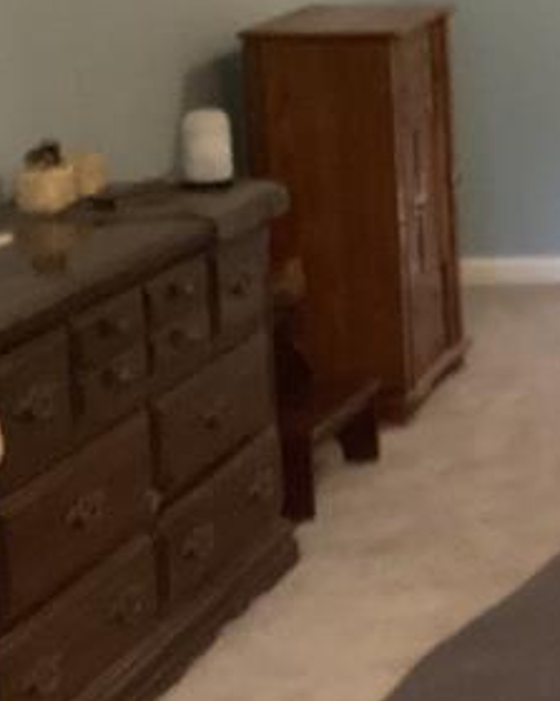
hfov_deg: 12.6
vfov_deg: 17.0
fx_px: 2301
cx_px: 1017
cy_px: 33
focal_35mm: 111
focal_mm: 3.3
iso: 320
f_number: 2.4
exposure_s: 1/33
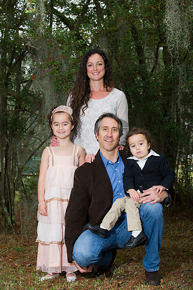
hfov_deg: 15.9
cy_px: 145
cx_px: 96
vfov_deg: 23.7
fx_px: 693
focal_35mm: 86
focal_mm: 86
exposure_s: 1/200
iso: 640
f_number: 5.6
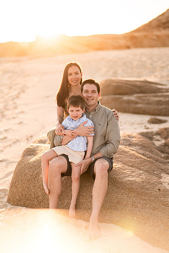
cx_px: 84
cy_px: 126
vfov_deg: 34.5
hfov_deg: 23.4
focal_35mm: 58
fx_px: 408
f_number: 1.6
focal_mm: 58
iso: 100
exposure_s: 1/2500
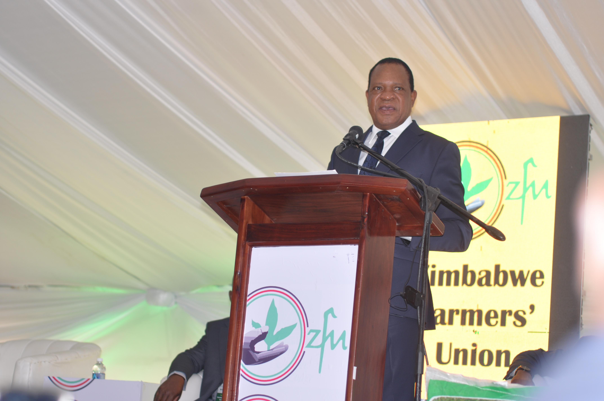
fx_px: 1257
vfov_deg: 18.1
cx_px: 302
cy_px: 200
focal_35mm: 75
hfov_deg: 27.0
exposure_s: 1/100
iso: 200
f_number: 2.8
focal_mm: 50
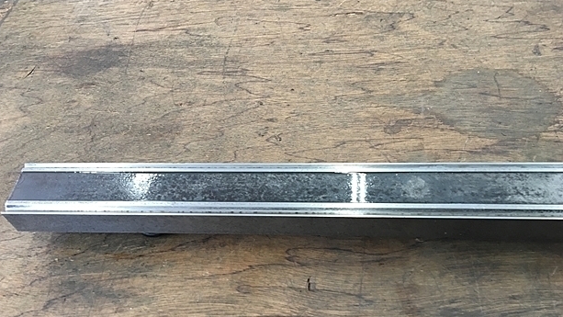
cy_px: 194
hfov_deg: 59.5
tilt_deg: -52.3
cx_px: 284
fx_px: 493
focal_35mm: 33
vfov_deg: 35.5
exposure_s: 1/30
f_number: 2.2
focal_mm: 4.15
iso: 64
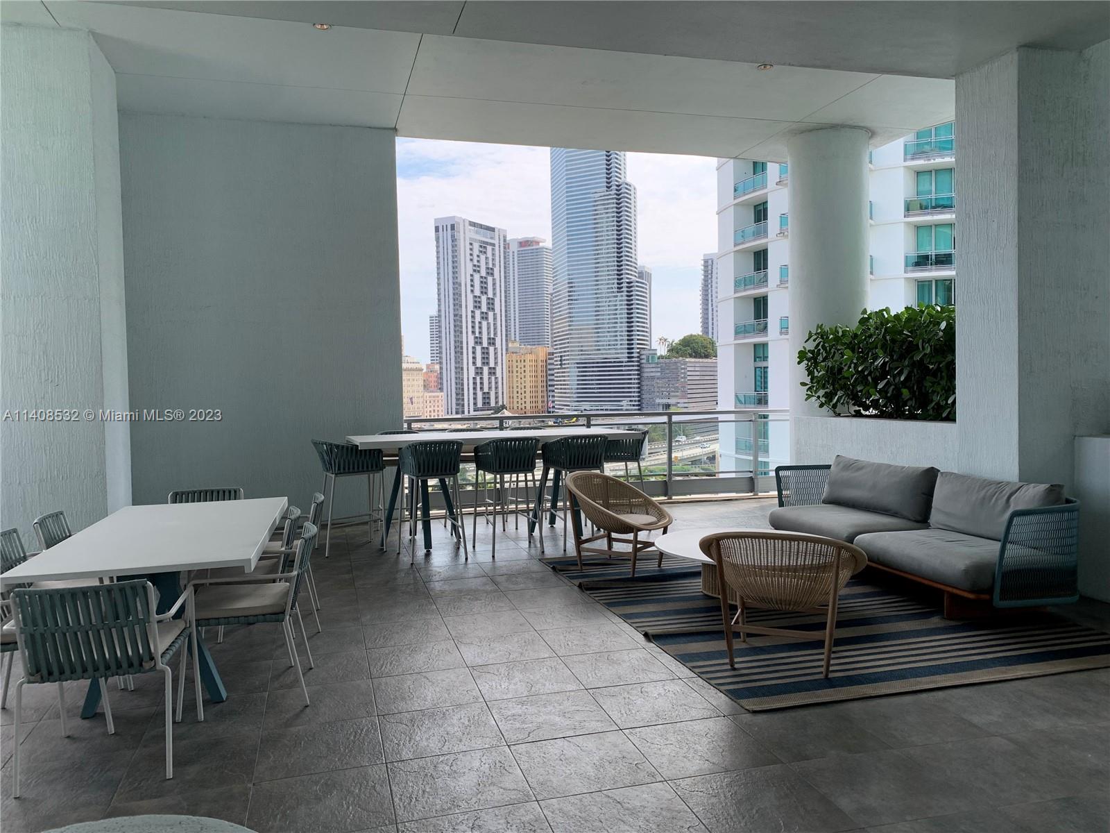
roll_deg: +1.0
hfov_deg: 67.3
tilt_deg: -5.3
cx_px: 555
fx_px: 834
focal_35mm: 26
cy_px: 416
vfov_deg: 53.1
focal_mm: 4.25
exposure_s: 1/701
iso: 25
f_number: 1.8
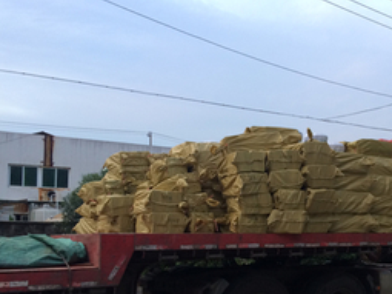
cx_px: 298
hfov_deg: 39.3
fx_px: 532
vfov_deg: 30.4
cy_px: 212
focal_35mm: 47
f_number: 2.2
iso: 40
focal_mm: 4.12
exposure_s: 1/24
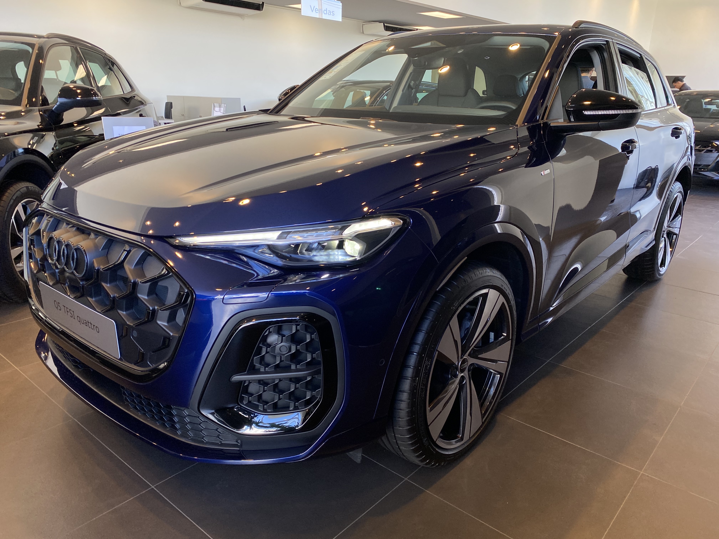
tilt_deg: -17.4
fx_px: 540
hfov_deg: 67.3
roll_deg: -1.4
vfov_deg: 53.1
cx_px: 360
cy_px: 270
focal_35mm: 26
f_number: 1.8
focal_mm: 4.25
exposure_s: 1/106
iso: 80
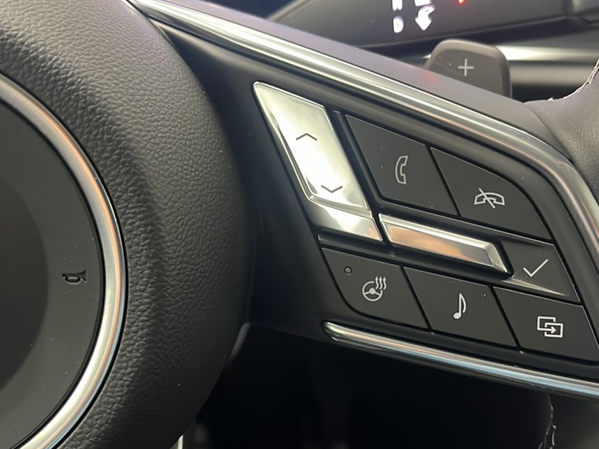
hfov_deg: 52.6
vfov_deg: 40.7
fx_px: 606
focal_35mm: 35
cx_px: 327
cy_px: 220
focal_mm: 5.1
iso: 640
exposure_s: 1/40
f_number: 1.6
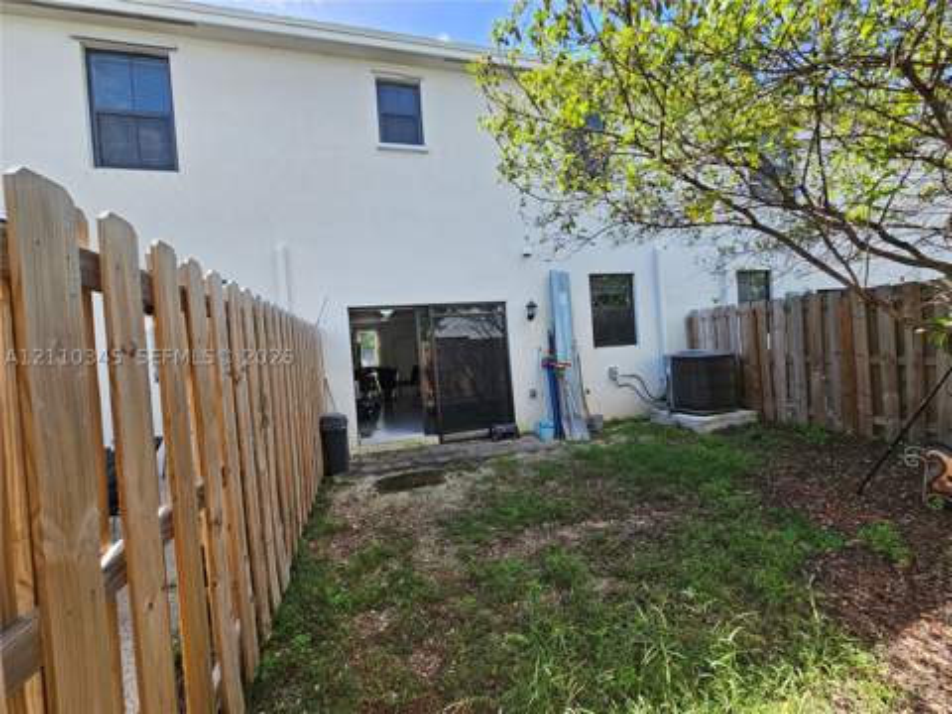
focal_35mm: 13
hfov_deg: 106.2
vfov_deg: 89.9
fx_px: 358
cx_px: 476
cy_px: 357
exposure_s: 1/519
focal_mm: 2.2
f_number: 2.2
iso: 50
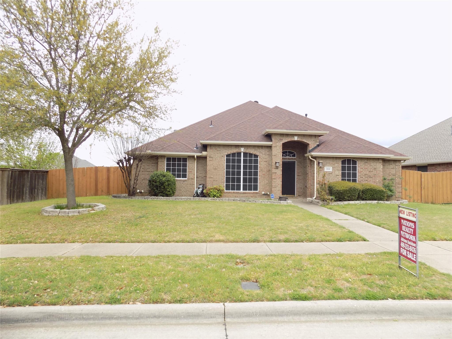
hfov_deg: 73.9
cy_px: 170
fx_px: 300
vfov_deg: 58.9
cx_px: 226
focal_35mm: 23
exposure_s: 1/125
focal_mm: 4
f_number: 3.1
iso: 80
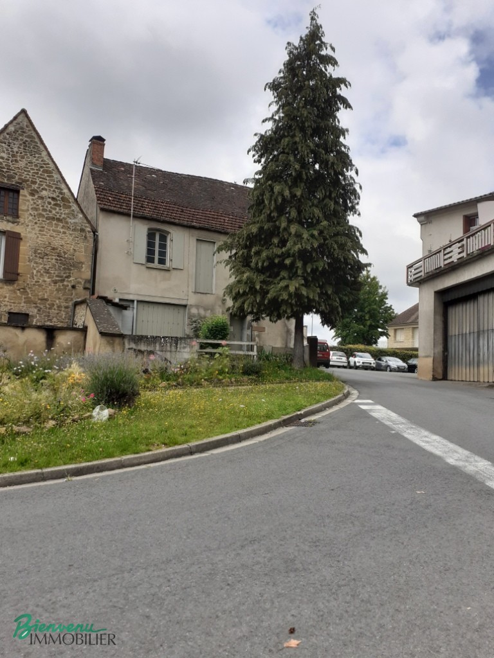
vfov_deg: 65.3
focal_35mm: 27
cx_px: 247
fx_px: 514
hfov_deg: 51.4
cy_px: 329
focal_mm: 3.6
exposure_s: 1/2016
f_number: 1.9
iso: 40
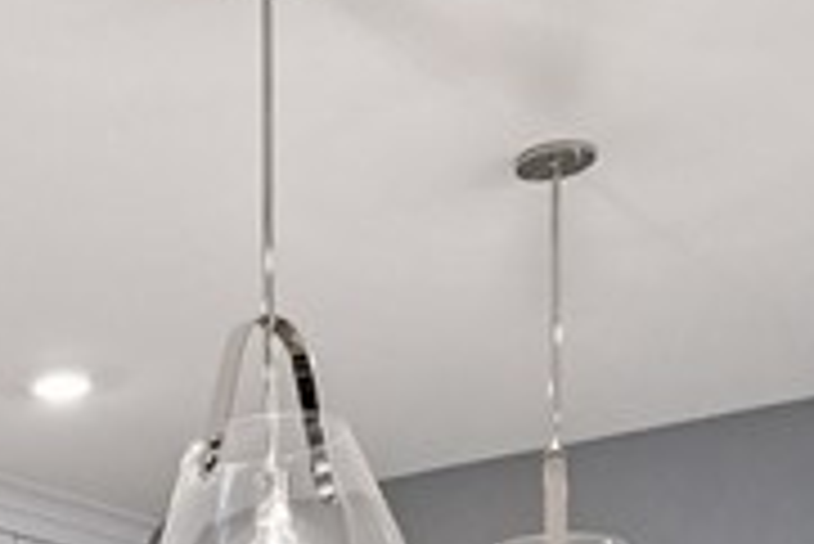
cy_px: 1054
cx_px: -364
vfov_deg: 14.0
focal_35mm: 84
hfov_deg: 20.9
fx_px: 1901
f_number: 8
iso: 4000
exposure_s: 1/400
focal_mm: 14
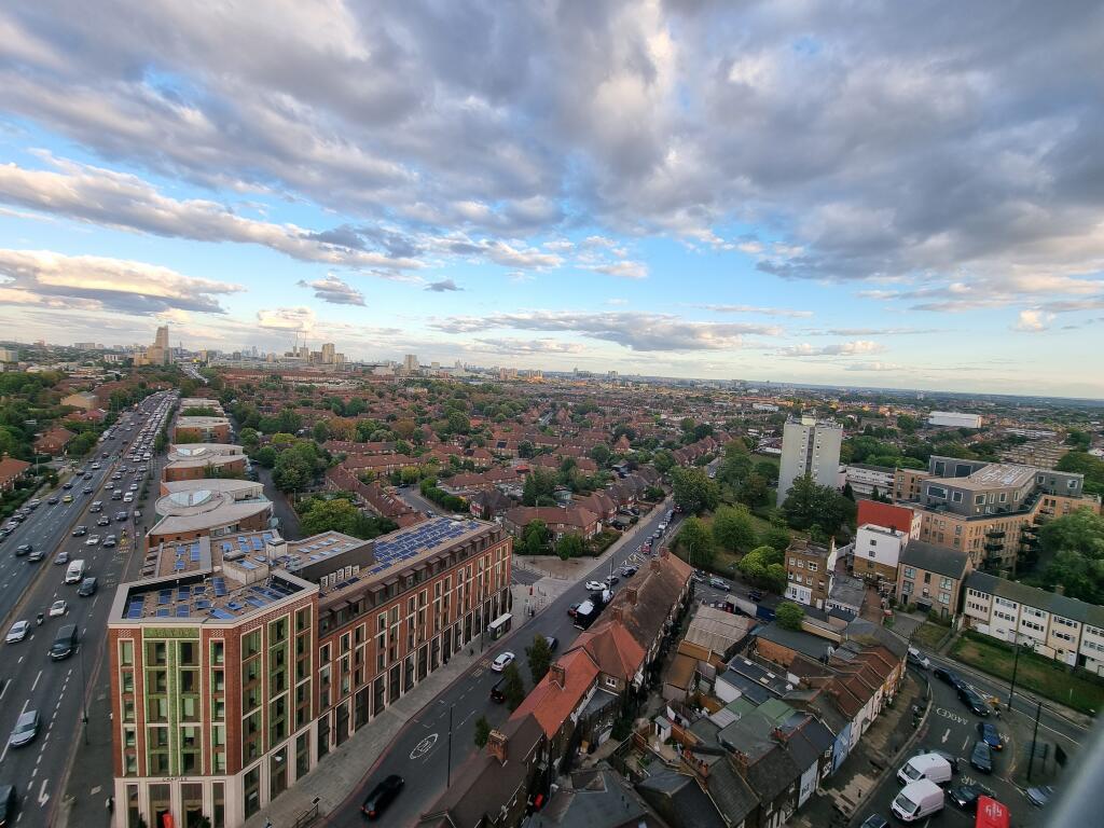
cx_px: 552
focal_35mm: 13
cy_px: 414
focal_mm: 2.2
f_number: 2.2
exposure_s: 1/356
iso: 50
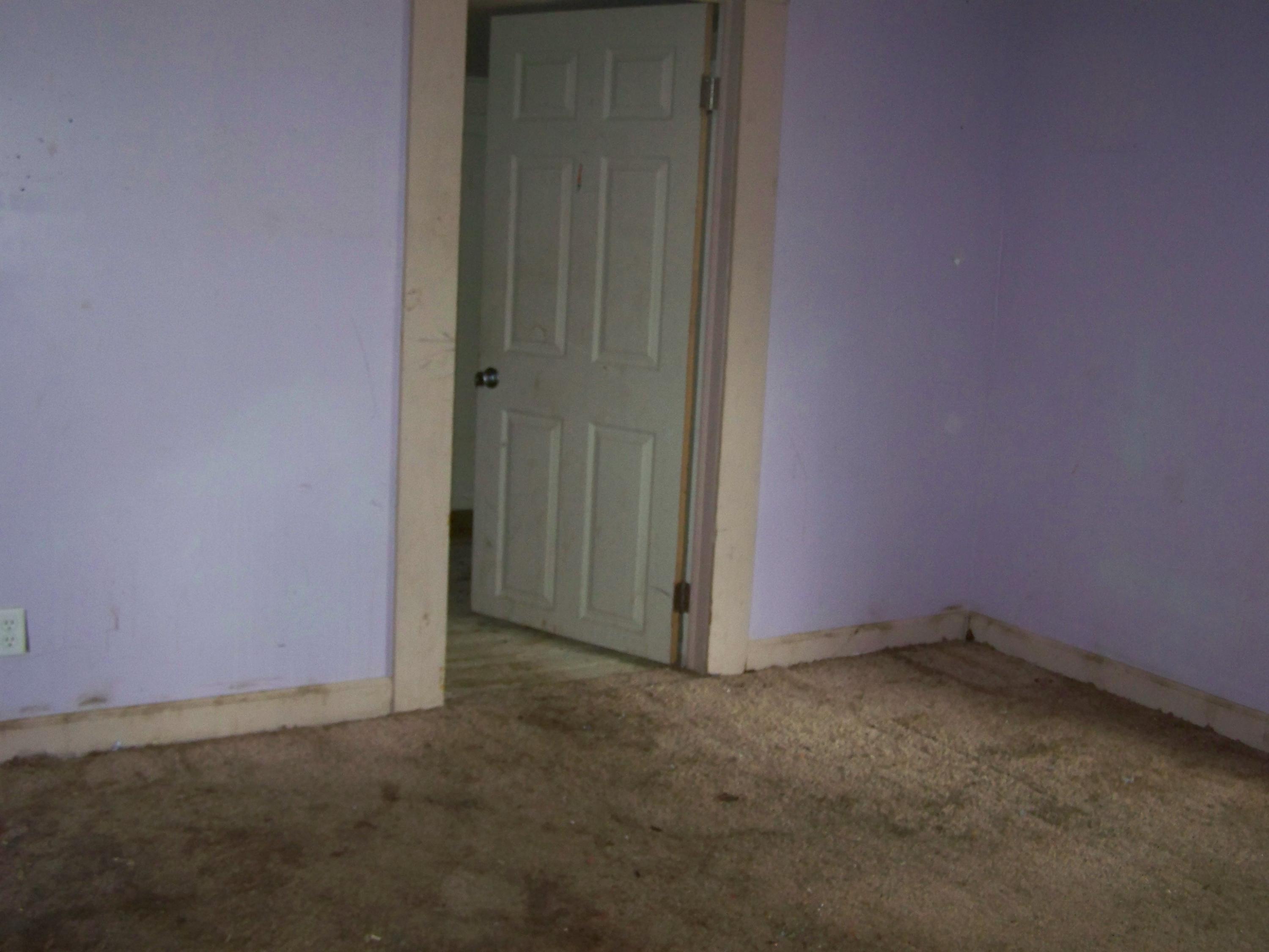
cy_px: 476
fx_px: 1393
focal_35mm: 38
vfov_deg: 37.7
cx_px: 634
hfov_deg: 49.0
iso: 200
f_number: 2.8
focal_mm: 6.3
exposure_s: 1/30
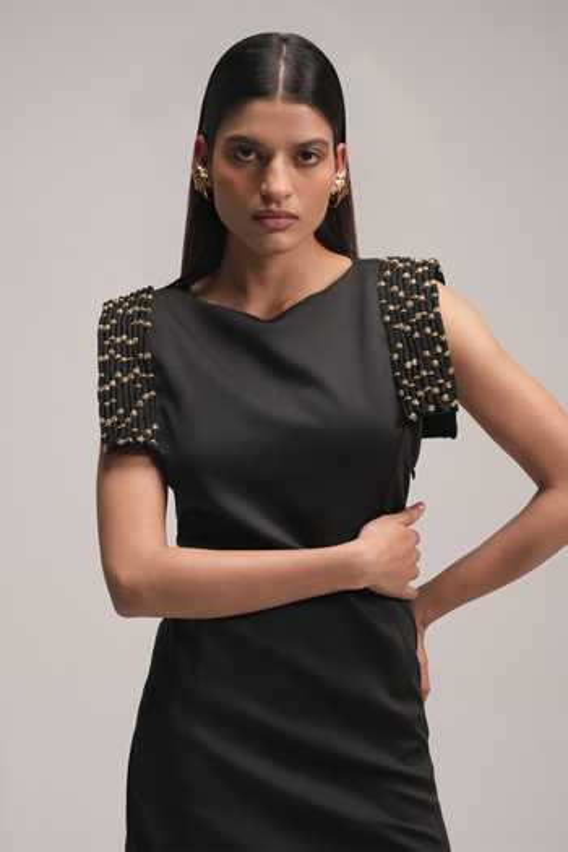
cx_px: 284
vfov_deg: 40.6
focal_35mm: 49
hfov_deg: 27.7
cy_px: 426
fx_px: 1152
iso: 800
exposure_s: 1/160
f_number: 4.5
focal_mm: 48.7
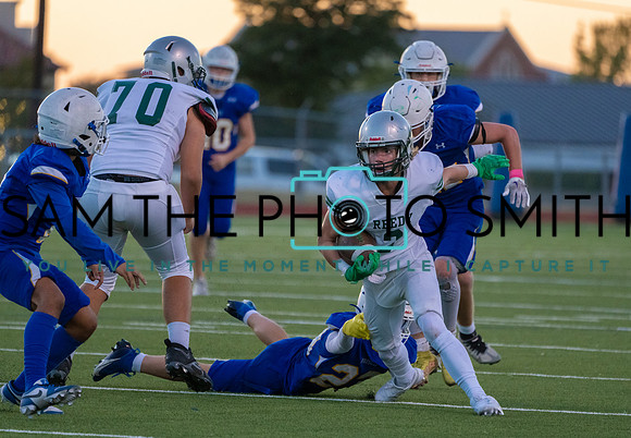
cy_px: 231
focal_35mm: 448
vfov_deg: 3.2
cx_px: 346
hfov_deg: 4.5
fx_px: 7949
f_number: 5.6
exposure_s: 1/1250
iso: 5000
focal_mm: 400
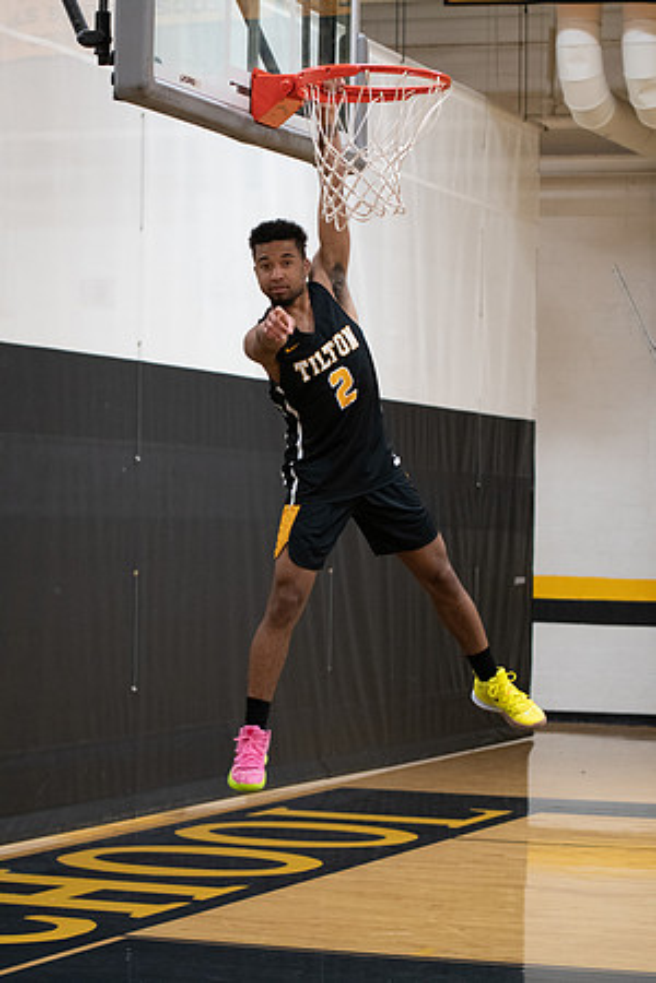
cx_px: 328
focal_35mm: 105
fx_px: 2870
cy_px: 492
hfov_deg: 13.0
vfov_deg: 19.5
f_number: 2.8
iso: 2000
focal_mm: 70
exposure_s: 1/200
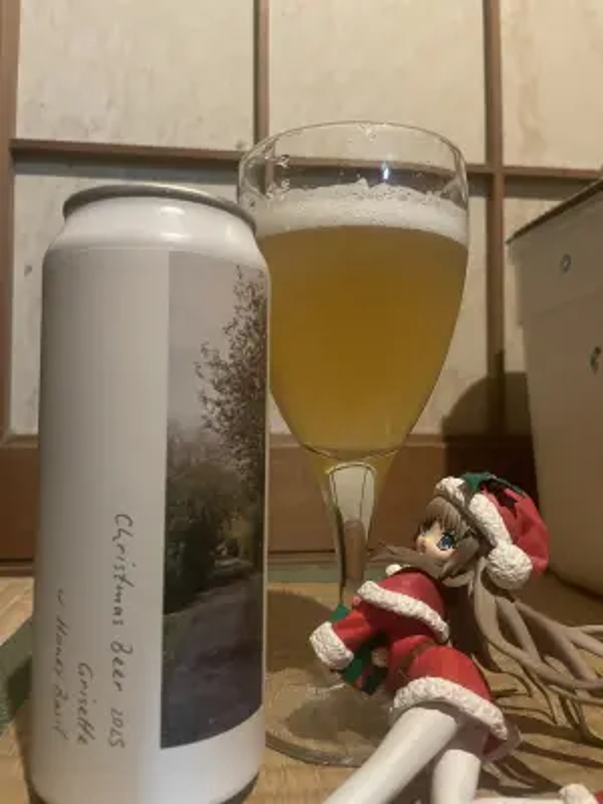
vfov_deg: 67.3
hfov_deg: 53.1
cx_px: 302
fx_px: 604
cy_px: 402
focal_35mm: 26
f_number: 1.6
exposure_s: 1/30
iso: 800
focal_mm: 4.2
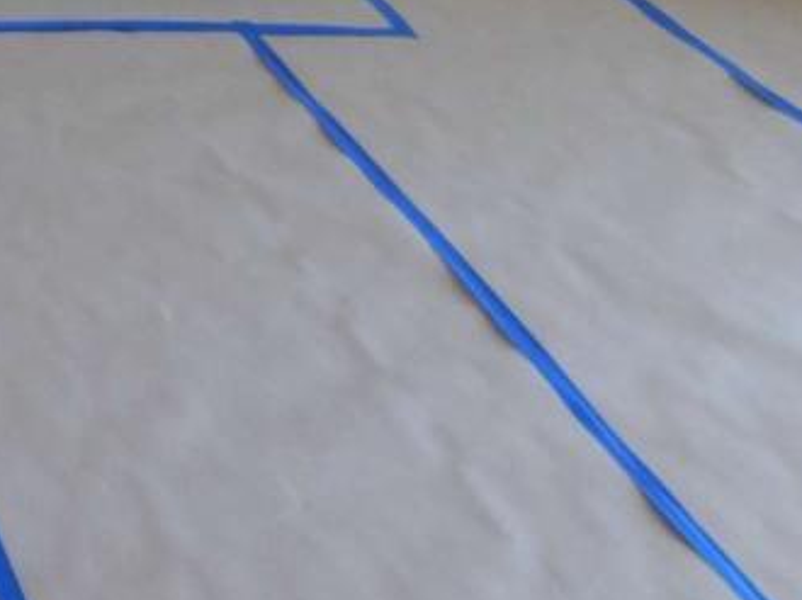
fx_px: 2107
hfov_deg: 18.6
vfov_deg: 14.3
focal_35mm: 91
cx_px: -462
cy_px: -471
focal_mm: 4.5
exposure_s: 1/30
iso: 200
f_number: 3.7
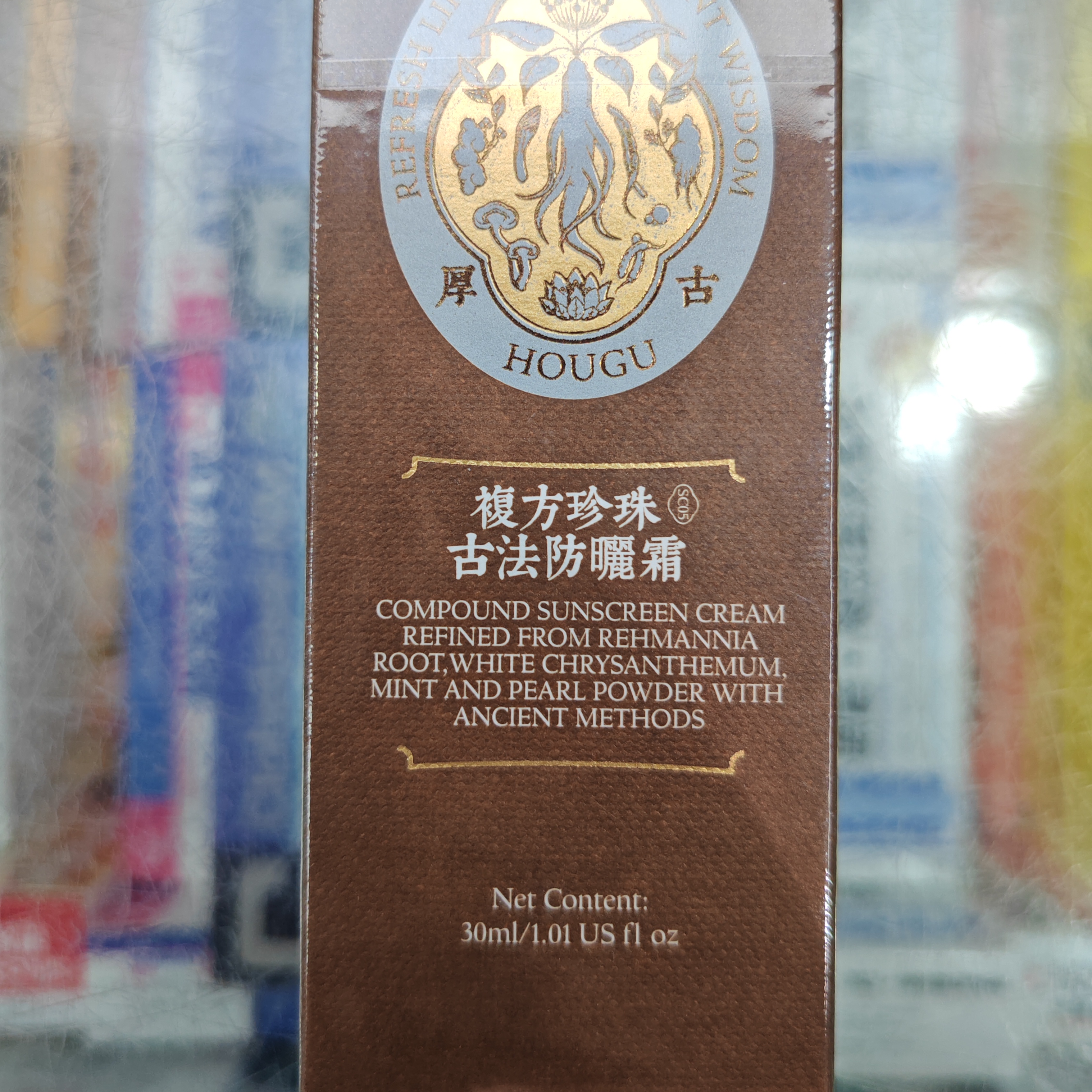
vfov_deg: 52.4
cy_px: 469
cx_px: 549
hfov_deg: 52.5
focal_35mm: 31
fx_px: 1106
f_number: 1.6
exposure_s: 1/100
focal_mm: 5.4
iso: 50
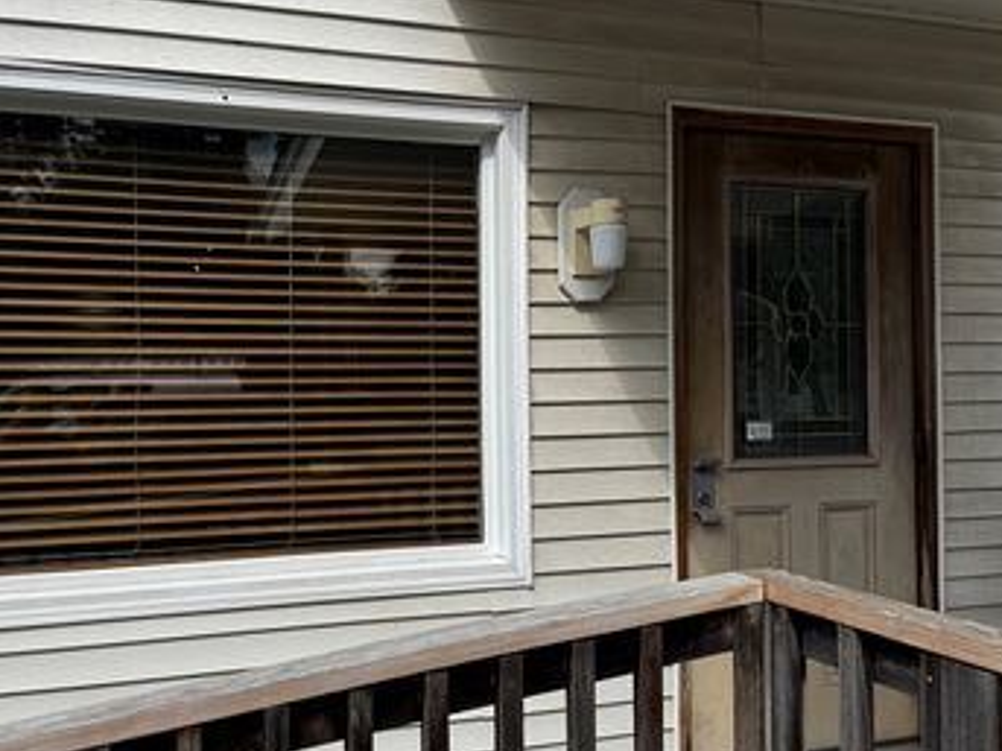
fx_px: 1013
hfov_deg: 51.9
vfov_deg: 40.7
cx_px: 353
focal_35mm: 35
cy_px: 376
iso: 80
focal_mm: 6.76
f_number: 1.78
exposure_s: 1/3096
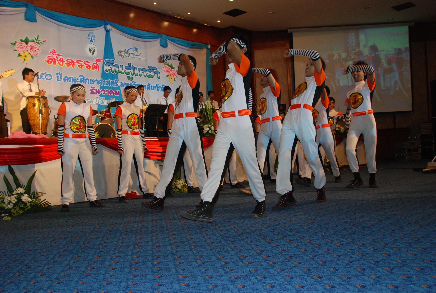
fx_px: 400
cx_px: 218
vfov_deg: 40.1
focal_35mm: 33
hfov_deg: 57.1
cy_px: 146
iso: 1000
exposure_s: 1/60
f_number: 5
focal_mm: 22
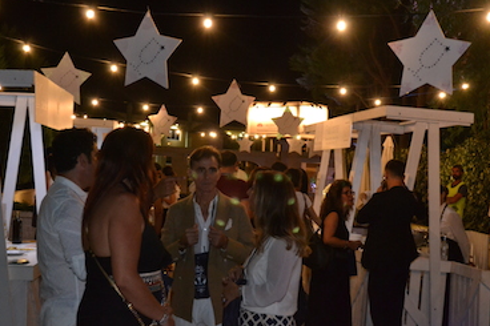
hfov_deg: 32.4
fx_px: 843
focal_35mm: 62
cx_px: 249
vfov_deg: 21.9
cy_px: 150
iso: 3200
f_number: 5
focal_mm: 38
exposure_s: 1/60
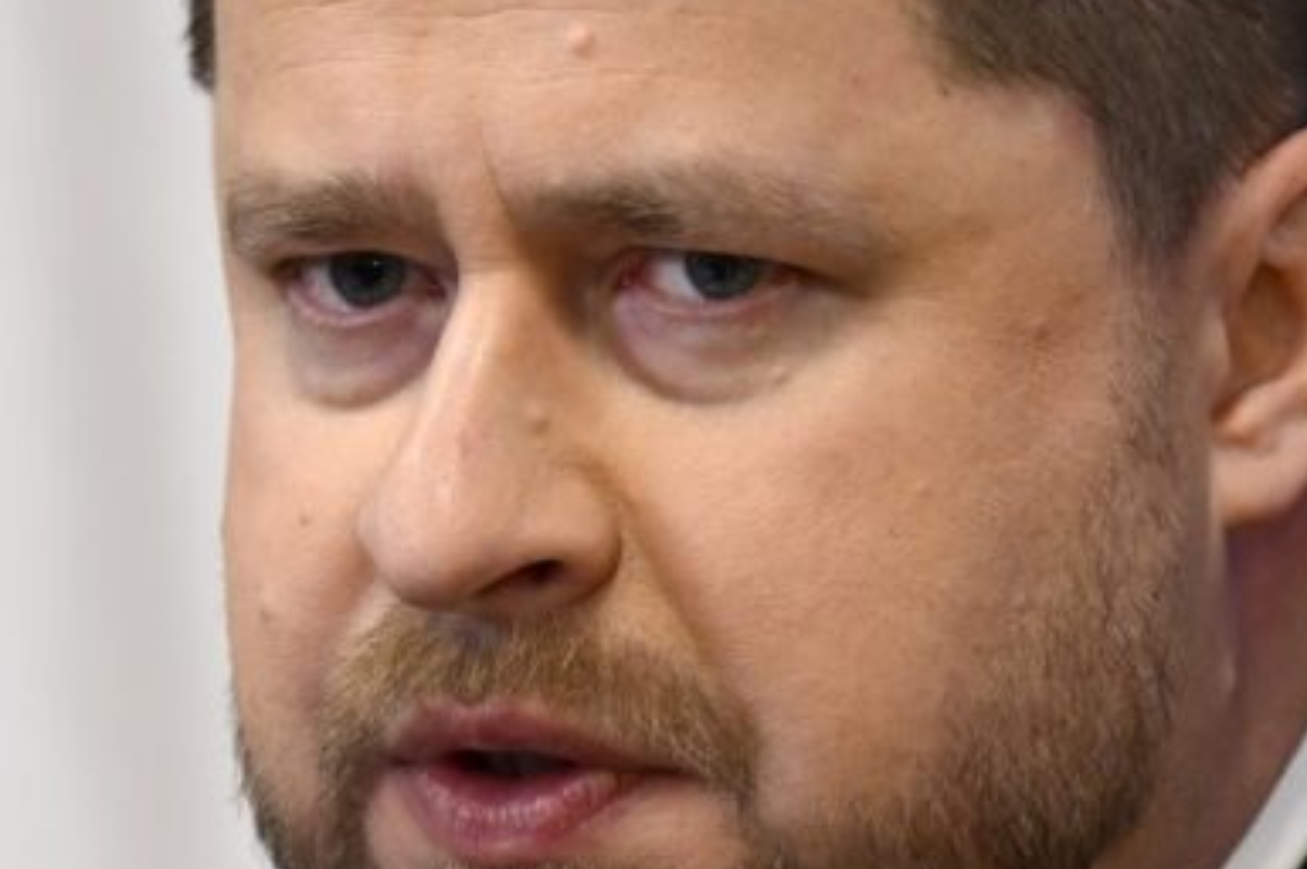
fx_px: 18826
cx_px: 536
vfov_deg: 2.6
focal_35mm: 519
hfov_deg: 4.0
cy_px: 937
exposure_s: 1/400
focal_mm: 130
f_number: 3.5
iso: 1600
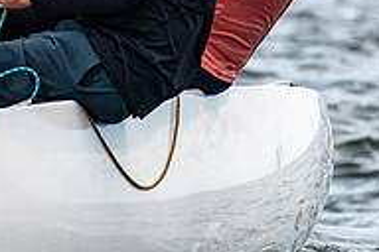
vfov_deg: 1.0
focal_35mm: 1408
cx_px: 235
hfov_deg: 1.5
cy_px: -119
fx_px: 14822
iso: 320
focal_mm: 300
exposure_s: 1/2000
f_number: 5.6
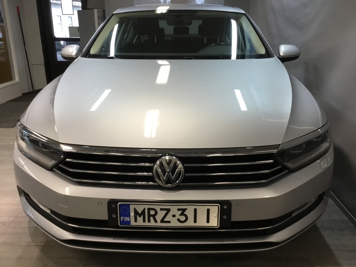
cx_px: 178
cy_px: 134
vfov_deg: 45.4
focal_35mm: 31
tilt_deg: -19.8
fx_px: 319
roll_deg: +1.6
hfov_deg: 58.4
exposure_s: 1/33
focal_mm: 3.3
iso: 32
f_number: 2.4
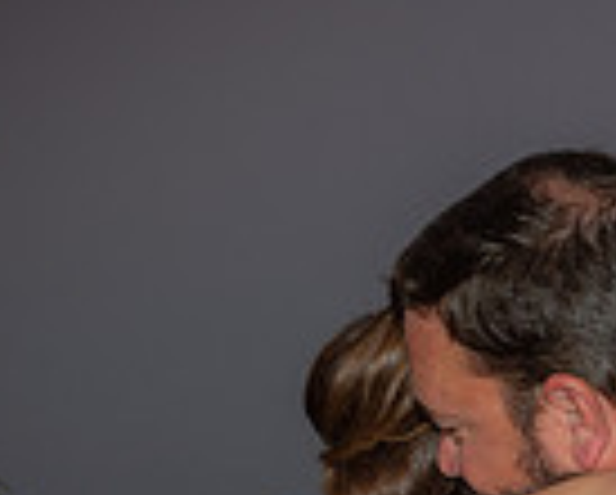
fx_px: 3670
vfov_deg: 7.6
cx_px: 845
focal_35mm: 201
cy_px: 698
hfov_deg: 9.4
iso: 800
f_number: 3.5
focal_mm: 48
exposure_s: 1/125
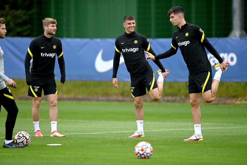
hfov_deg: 5.2
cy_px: 82
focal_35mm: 400
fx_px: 2745
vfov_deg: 3.4
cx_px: 124
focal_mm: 400
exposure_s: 1/1600
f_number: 2.8
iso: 400
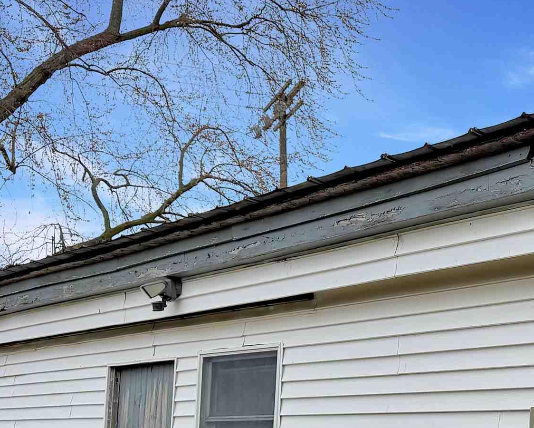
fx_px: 1012
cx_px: 568
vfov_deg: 22.9
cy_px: 424
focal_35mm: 64
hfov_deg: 27.4
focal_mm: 6.76
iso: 80
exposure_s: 1/3425
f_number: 1.78
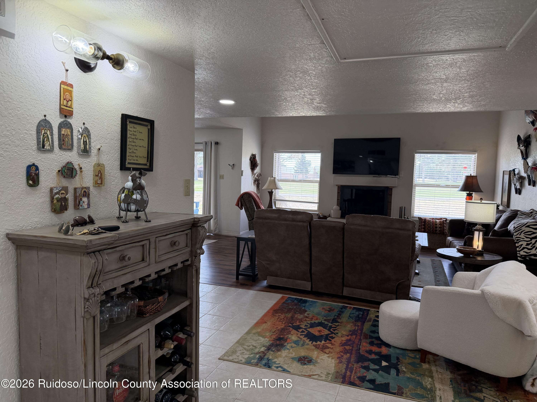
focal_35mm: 24
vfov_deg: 56.8
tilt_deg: -4.6
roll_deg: -1.2
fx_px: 372
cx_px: 268
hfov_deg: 71.6
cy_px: 201
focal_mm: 6.76
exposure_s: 1/234
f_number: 1.78
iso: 200
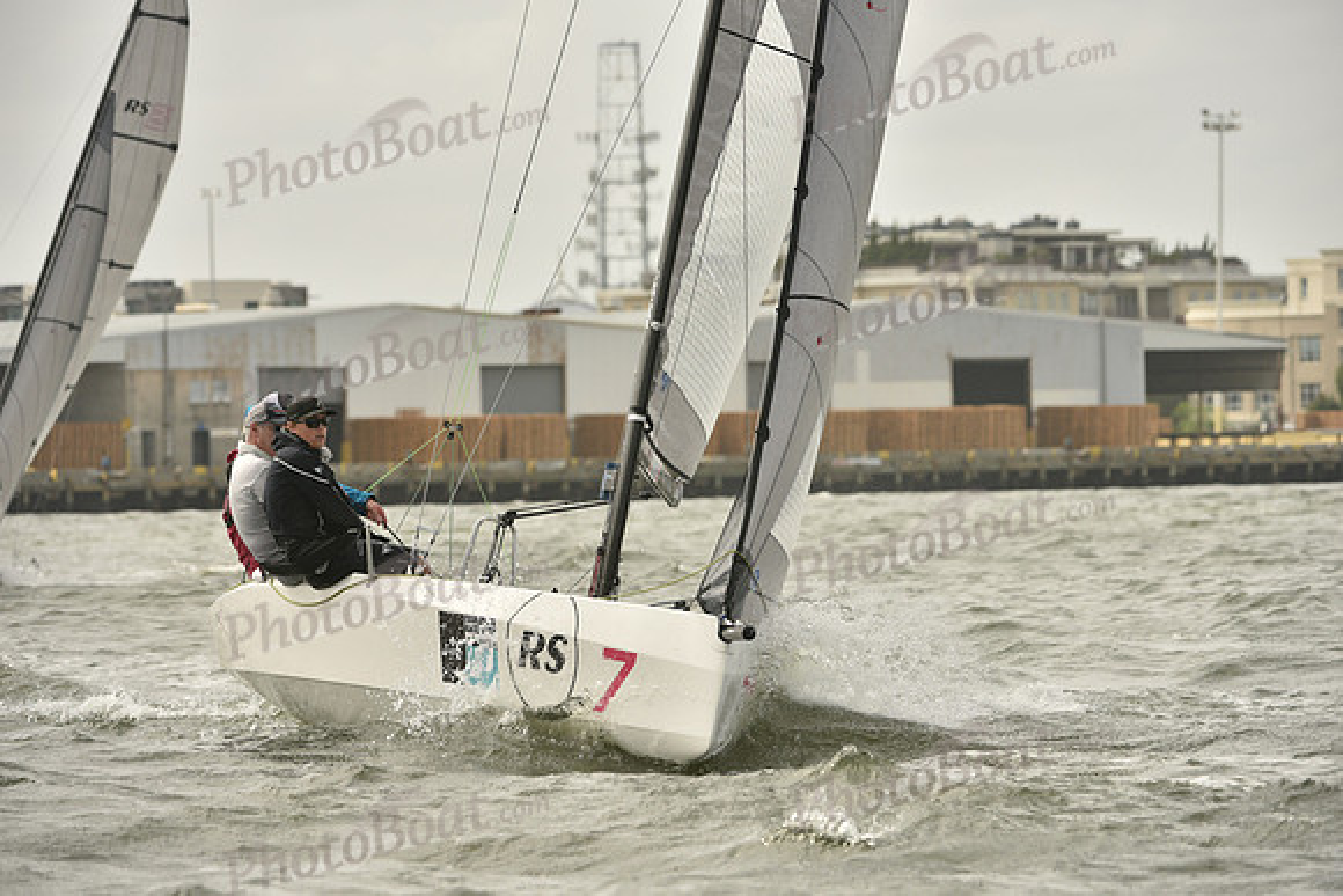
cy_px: 448
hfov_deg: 8.6
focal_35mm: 240
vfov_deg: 5.7
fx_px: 8955
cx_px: 672
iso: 320
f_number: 6.3
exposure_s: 1/1250
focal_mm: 240
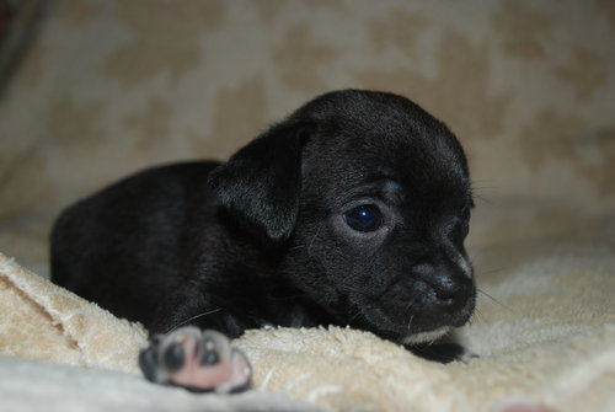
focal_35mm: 39
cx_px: 308
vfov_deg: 34.3
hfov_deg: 49.5
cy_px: 206
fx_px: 667
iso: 200
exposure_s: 1/60
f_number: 4.2
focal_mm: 26
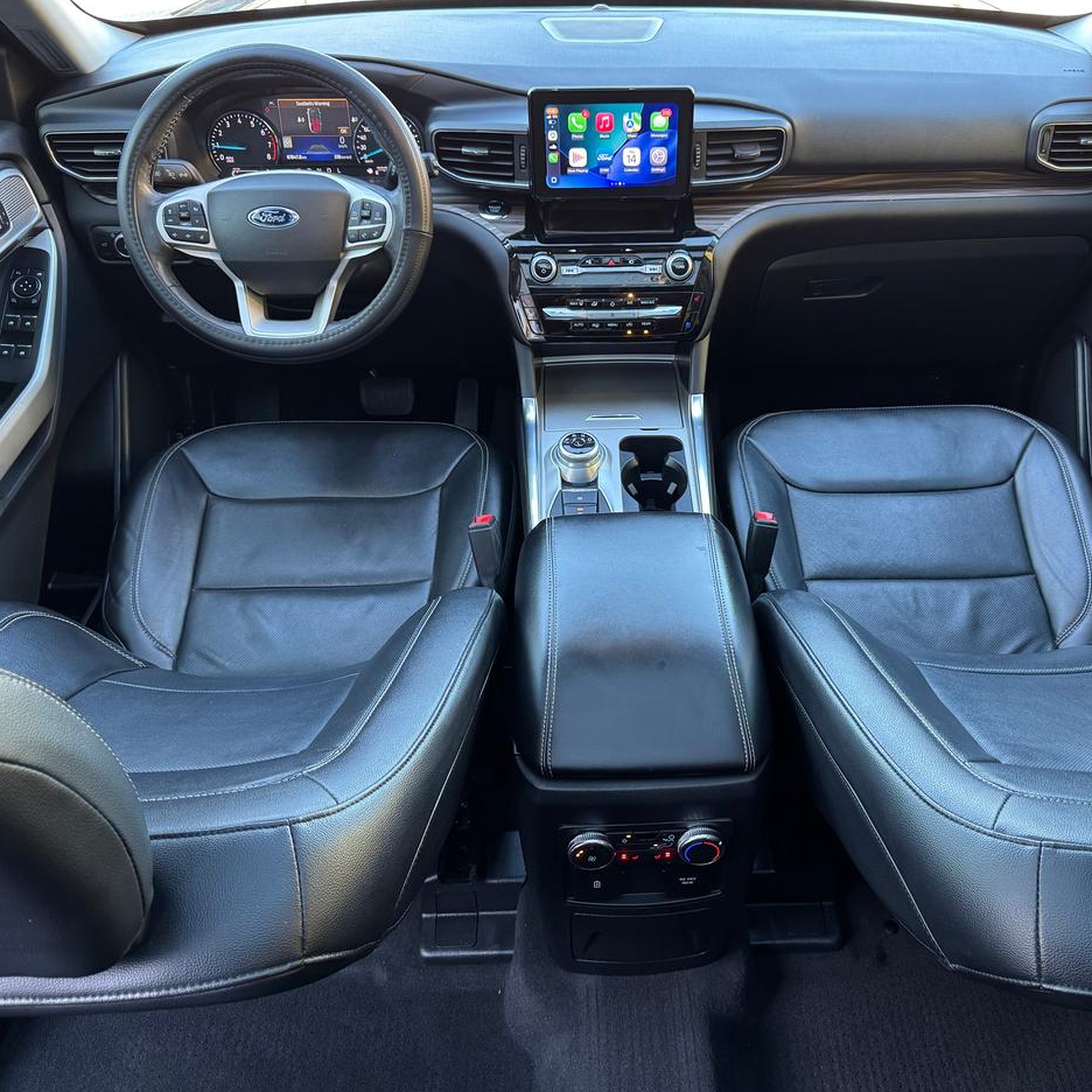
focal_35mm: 29
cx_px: 608
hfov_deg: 55.5
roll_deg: -0.7
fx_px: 1035
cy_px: 538
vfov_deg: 55.6
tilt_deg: -39.0
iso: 250
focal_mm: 6.76
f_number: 1.78
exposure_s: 1/60
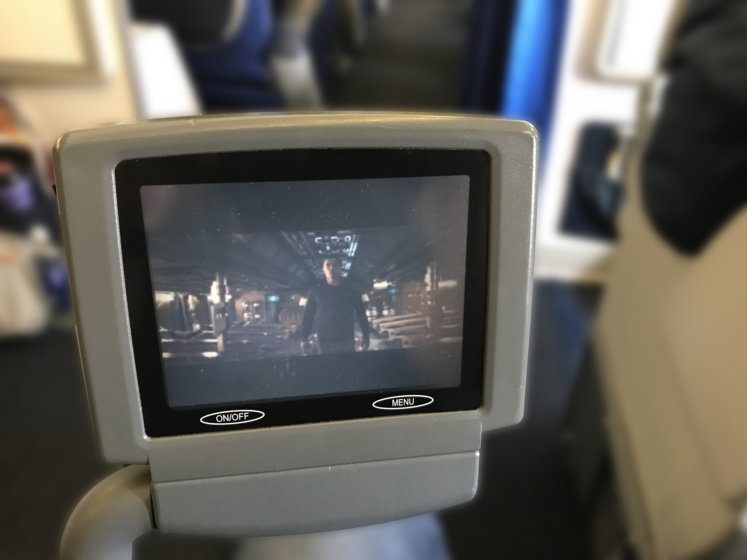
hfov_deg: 63.4
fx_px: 604
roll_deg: -1.4
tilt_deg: -35.8
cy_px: 280
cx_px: 374
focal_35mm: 28
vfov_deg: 49.7
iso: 100
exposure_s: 1/11
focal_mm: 3.99
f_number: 1.8
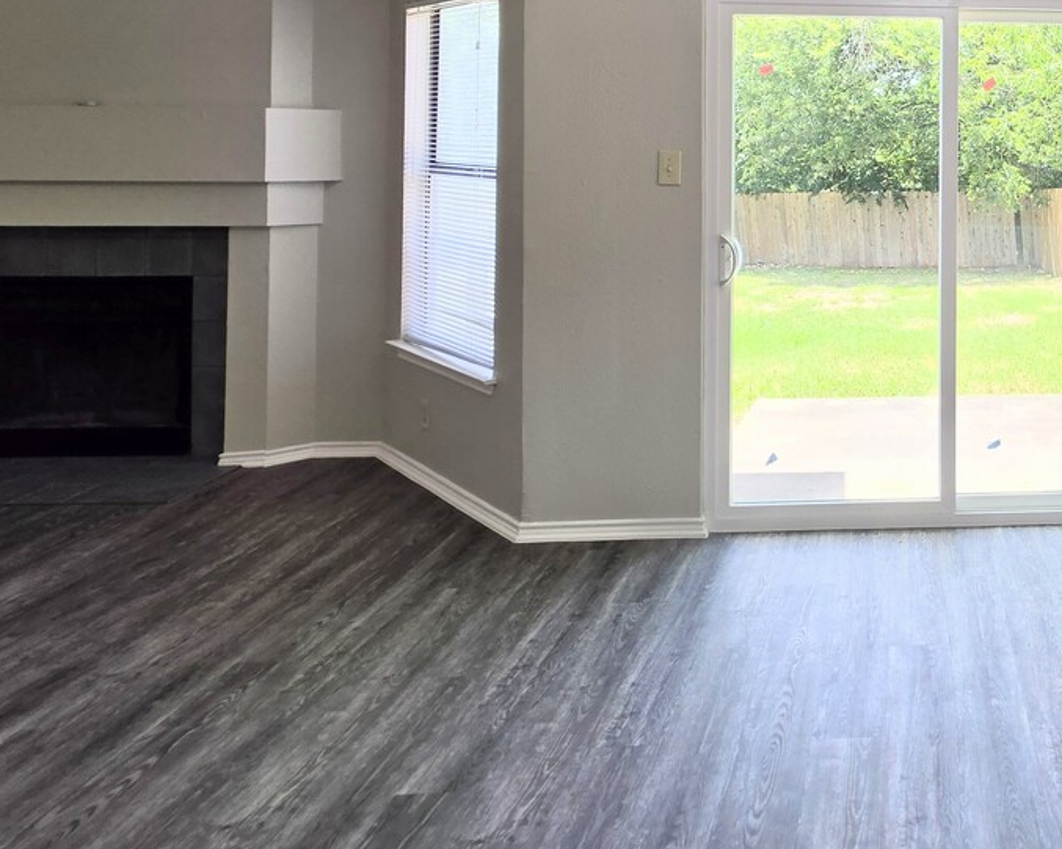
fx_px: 848
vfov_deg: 49.4
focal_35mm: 27
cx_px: 971
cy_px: 148
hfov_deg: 55.0
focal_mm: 2.2
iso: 16
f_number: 1.9
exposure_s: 1/120
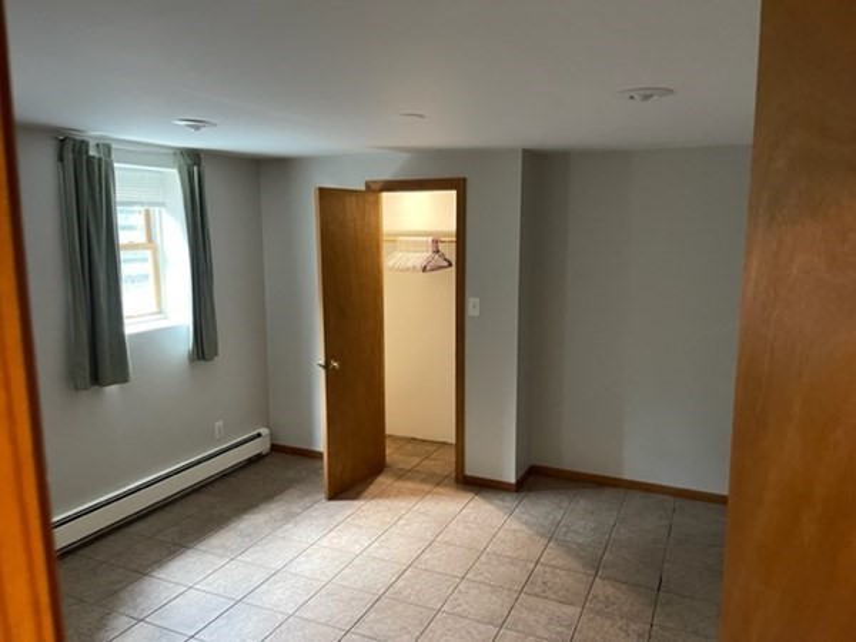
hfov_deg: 67.3
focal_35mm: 26
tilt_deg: -9.1
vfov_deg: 53.1
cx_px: 428
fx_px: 643
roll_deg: -0.2
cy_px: 321
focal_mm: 5.1
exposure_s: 1/40
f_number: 1.6
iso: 400
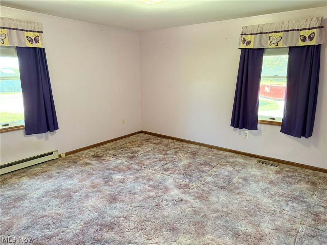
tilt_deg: -11.8
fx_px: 227
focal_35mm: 24
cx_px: 164
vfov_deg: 56.8
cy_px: 122
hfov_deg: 71.6
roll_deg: +0.4
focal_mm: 6.76
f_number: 1.78
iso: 250
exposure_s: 1/60
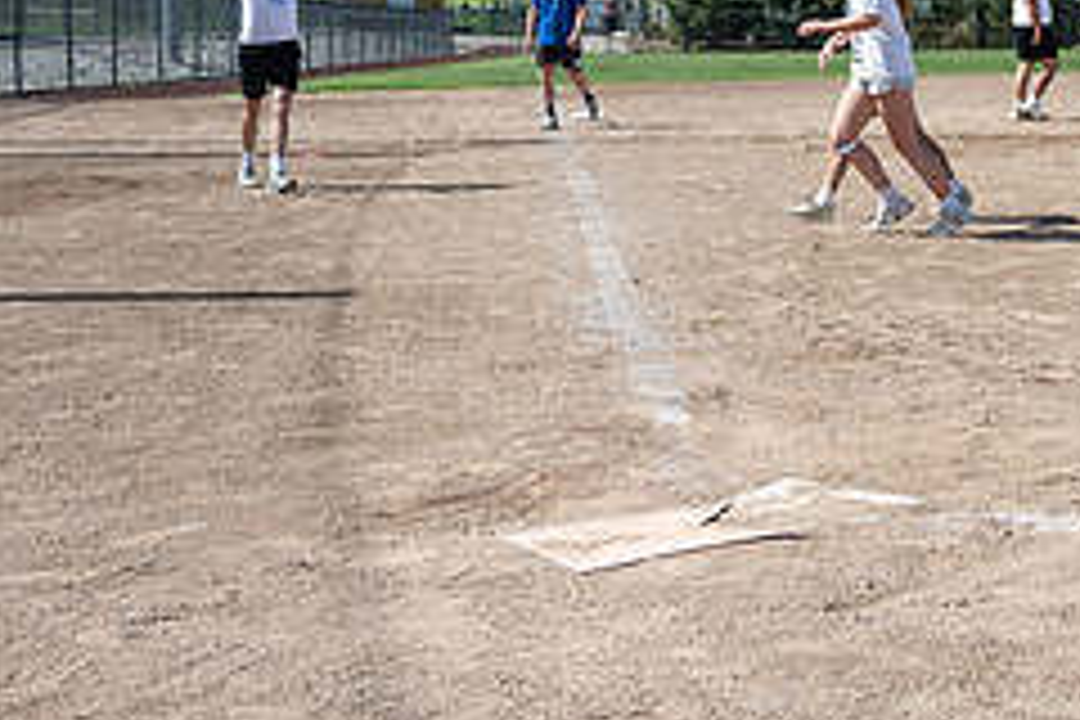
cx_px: 948
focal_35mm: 71
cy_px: 40
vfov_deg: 18.8
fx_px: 2130
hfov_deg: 27.5
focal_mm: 24
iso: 100
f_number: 4
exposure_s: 1/2000
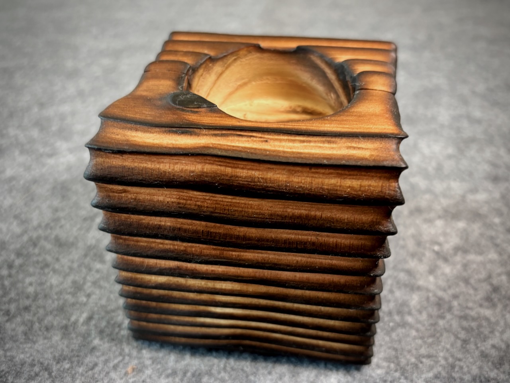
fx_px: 383
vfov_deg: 53.1
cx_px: 255
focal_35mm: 26
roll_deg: +0.8
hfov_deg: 67.3
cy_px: 192
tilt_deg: -36.0
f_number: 1.6
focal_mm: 5.96
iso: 200
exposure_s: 1/60
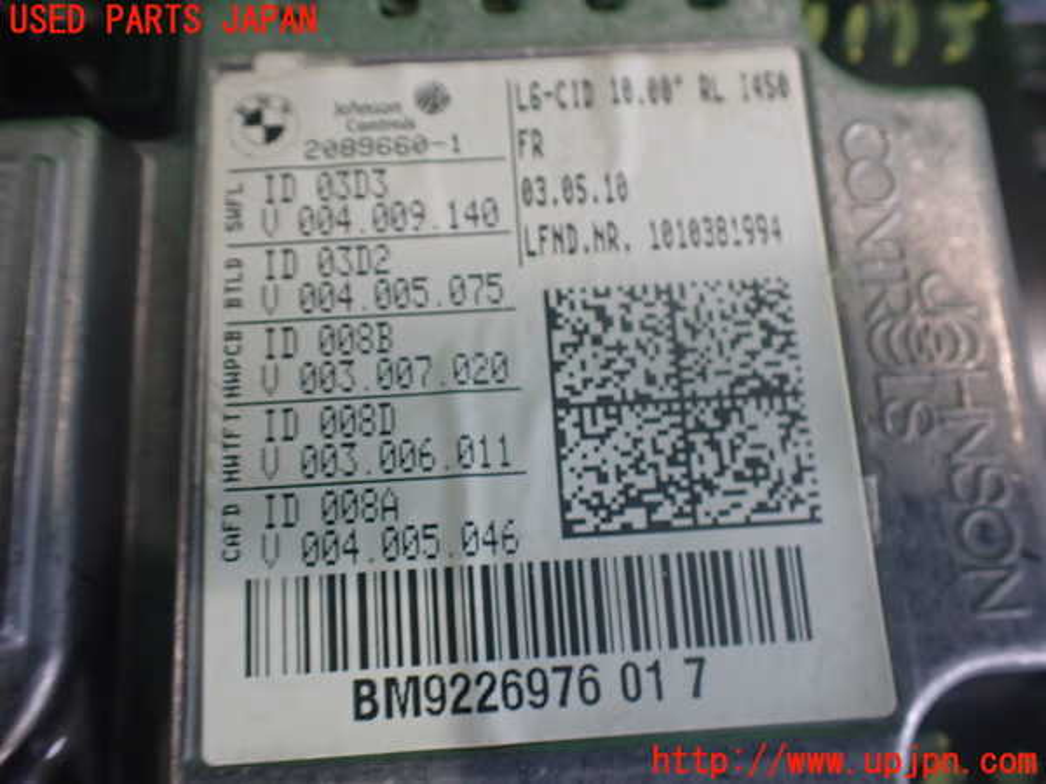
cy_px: 392
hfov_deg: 60.0
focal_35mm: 30
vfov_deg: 46.8
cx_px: 523
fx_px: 907
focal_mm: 5.4
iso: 320
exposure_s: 1/125
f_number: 2.3
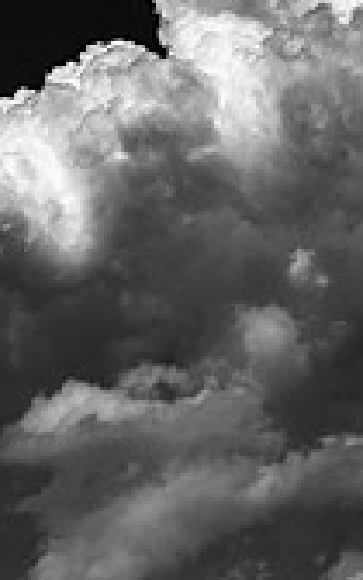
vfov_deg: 13.4
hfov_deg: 8.4
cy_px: 478
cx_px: 297
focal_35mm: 155
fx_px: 2453
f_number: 8
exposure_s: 1/550
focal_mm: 29.2
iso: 200
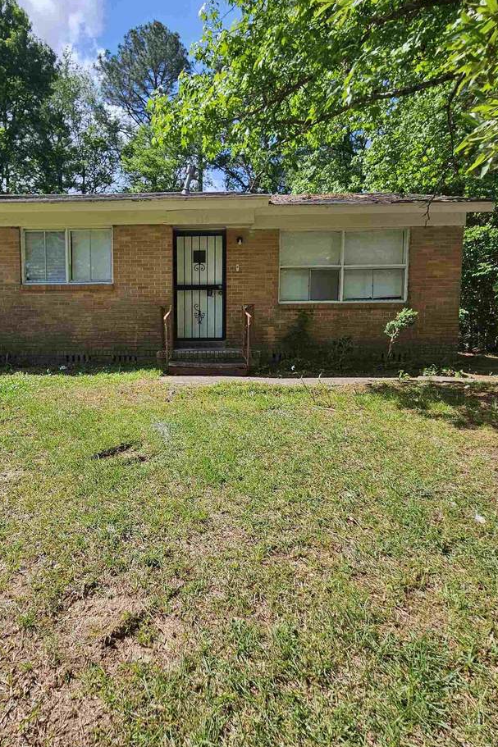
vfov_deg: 86.9
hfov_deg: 62.8
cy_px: 371
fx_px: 394
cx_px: 163
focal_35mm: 19
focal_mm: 2.2
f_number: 2.2
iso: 50
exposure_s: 1/1509
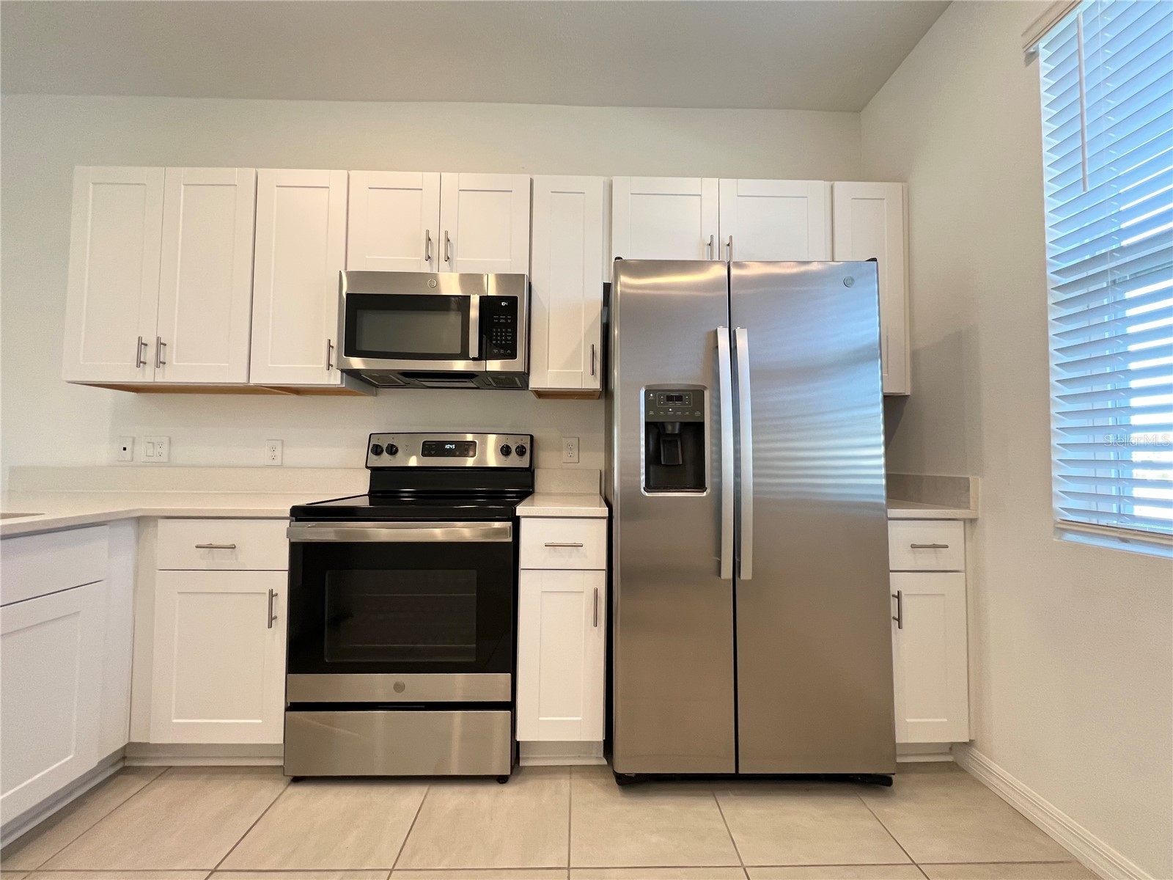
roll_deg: -0.6
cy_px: 440
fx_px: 441
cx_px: 586
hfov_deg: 106.2
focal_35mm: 13
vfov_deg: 89.9
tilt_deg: +2.4
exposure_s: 1/120
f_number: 1.8
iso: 200
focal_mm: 1.57
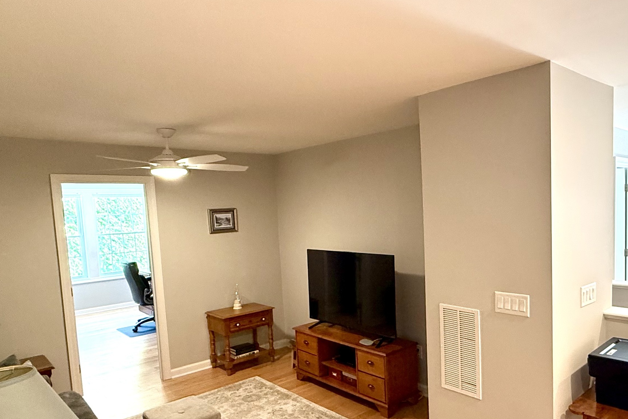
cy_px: 244
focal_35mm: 26
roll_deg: +2.0
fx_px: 454
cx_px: 394
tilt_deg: -4.9
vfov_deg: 49.4
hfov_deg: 68.3
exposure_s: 1/60
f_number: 2.2
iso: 400
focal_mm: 2.22
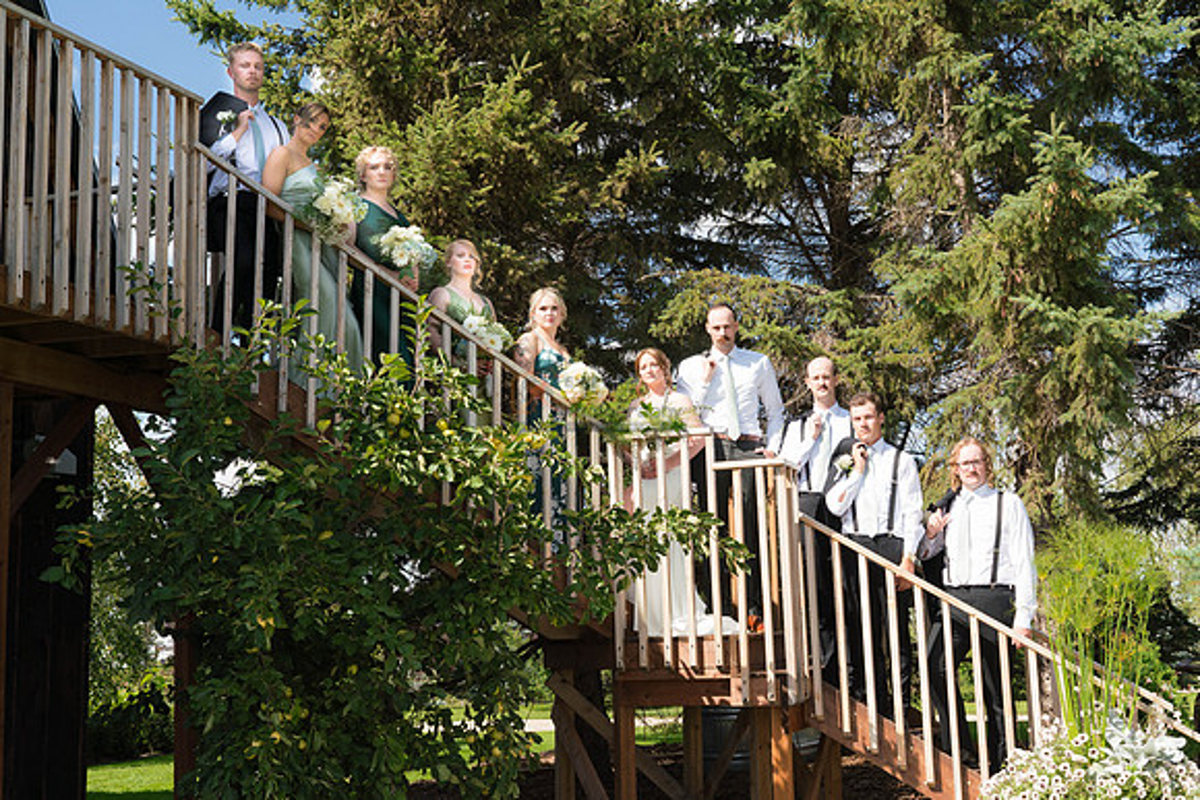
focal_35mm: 45
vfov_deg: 30.2
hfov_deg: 43.9
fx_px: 1485
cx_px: 666
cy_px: 430
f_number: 8
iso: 400
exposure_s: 1/500
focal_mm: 35
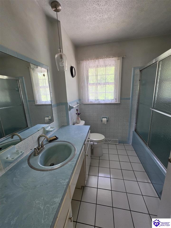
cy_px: 114
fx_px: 86
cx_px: 86
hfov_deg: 90.0
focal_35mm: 13
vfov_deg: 106.2
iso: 160
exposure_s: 1/120
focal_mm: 2.2
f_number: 1.9
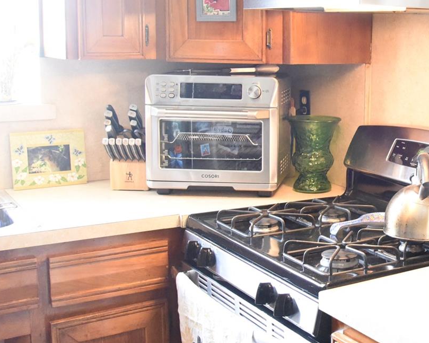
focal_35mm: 57
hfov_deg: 30.7
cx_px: 426
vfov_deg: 26.6
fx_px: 724
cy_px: 133
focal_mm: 24
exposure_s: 1/50
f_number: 5.6
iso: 8000
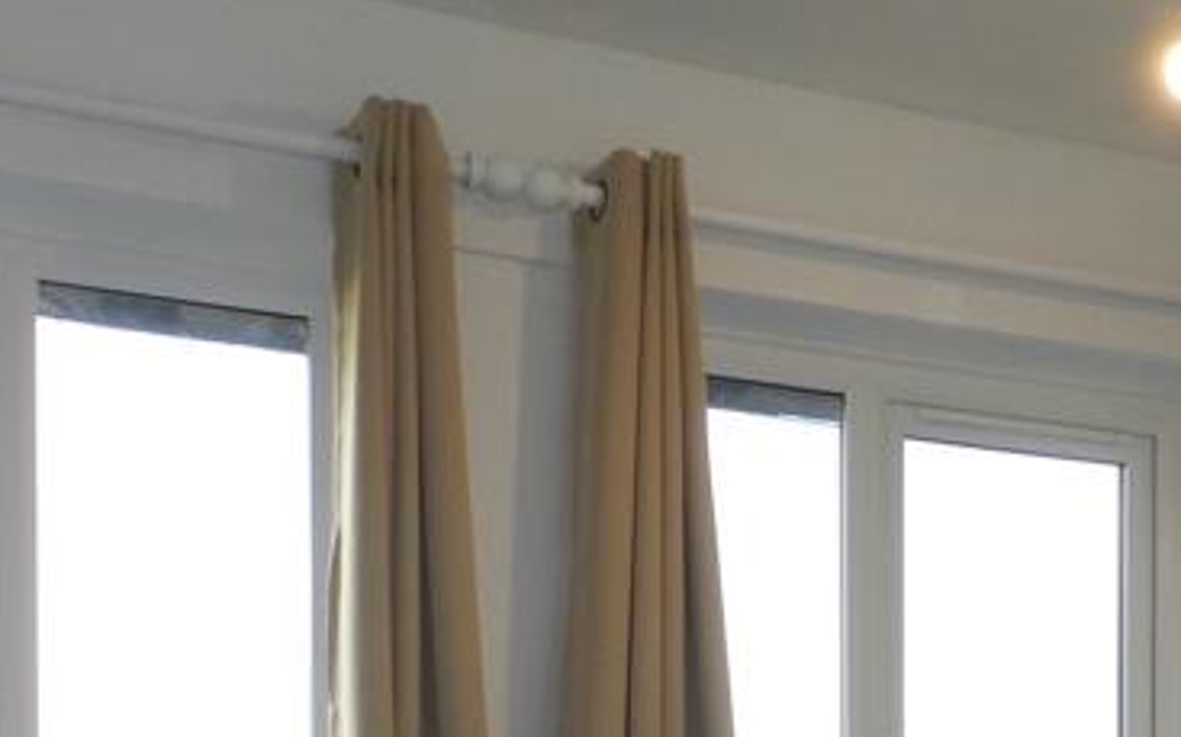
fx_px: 2188
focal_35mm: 68
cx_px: 959
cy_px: 1078
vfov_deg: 17.4
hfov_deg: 29.5
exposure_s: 1/50
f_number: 3.4
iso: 160
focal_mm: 4
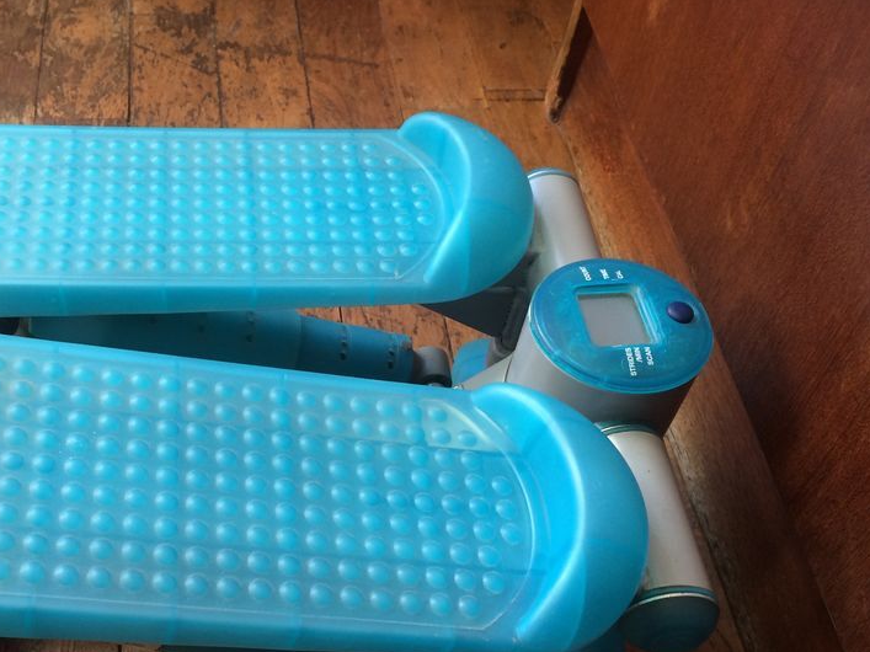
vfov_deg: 34.7
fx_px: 1030
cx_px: 261
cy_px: 449
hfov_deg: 44.8
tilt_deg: -56.6
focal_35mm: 41
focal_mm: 4.15
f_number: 2.2
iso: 40
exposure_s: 1/33
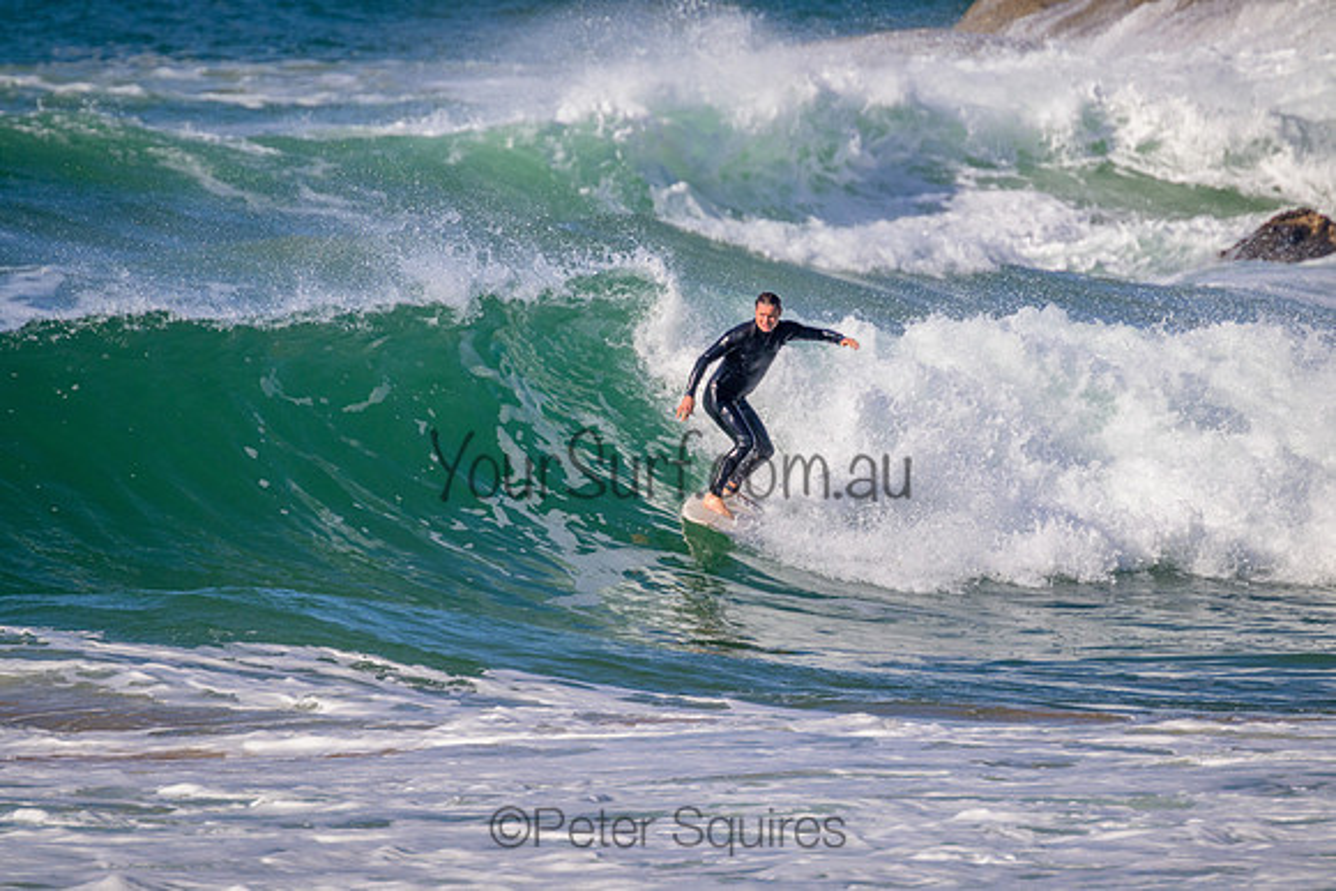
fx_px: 29694
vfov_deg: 1.7
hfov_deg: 2.6
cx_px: 668
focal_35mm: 800
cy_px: 446
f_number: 11
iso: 900
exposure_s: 1/2000
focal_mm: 800
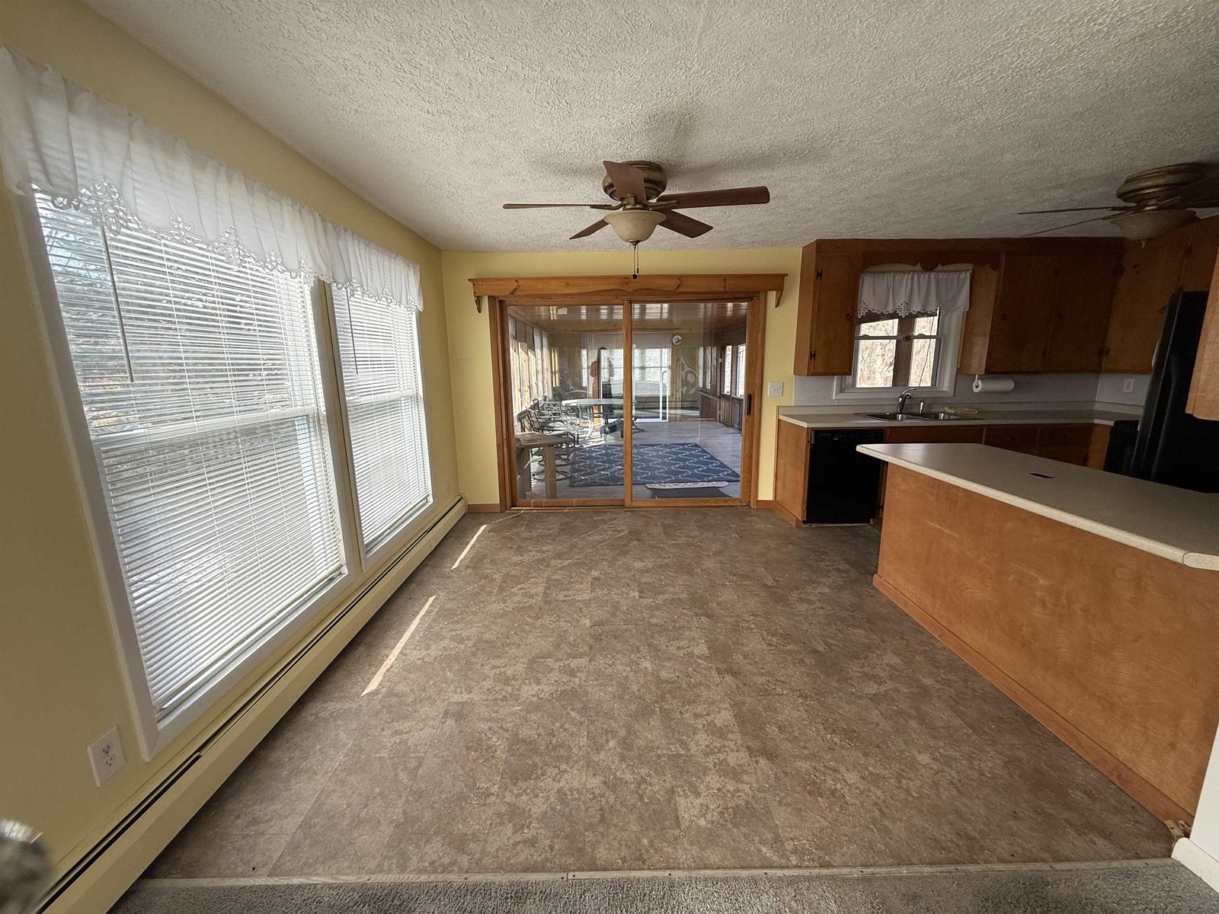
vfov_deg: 85.7
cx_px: 610
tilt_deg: -11.3
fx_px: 493
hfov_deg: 102.1
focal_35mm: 14
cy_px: 457
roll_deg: +0.9
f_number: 2.2
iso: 100
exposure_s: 1/99
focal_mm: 2.22
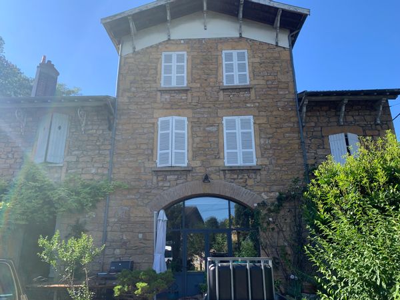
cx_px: 200
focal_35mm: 26
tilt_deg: +16.9
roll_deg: +0.2
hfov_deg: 67.3
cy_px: 150
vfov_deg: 53.1
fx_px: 300
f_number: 1.8
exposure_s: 1/647
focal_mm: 4.25
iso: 25
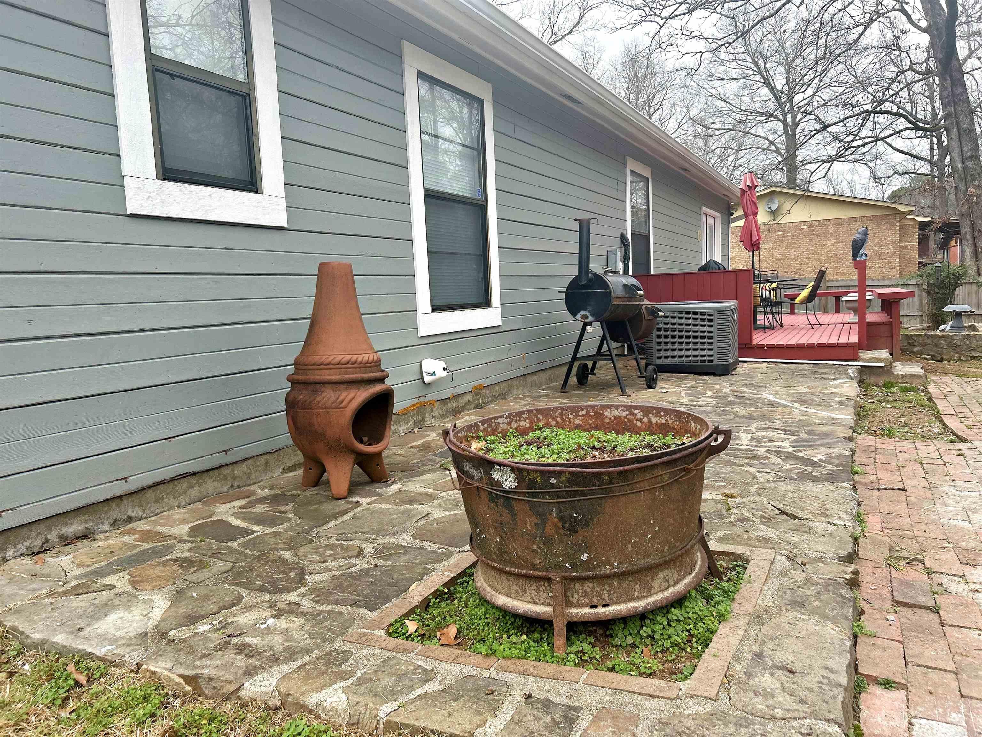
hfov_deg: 67.3
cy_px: 368
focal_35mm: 26
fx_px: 738
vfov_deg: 53.1
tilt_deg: -5.7
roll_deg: +2.7
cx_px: 491
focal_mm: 5.7
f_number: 1.5
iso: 50
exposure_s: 1/575
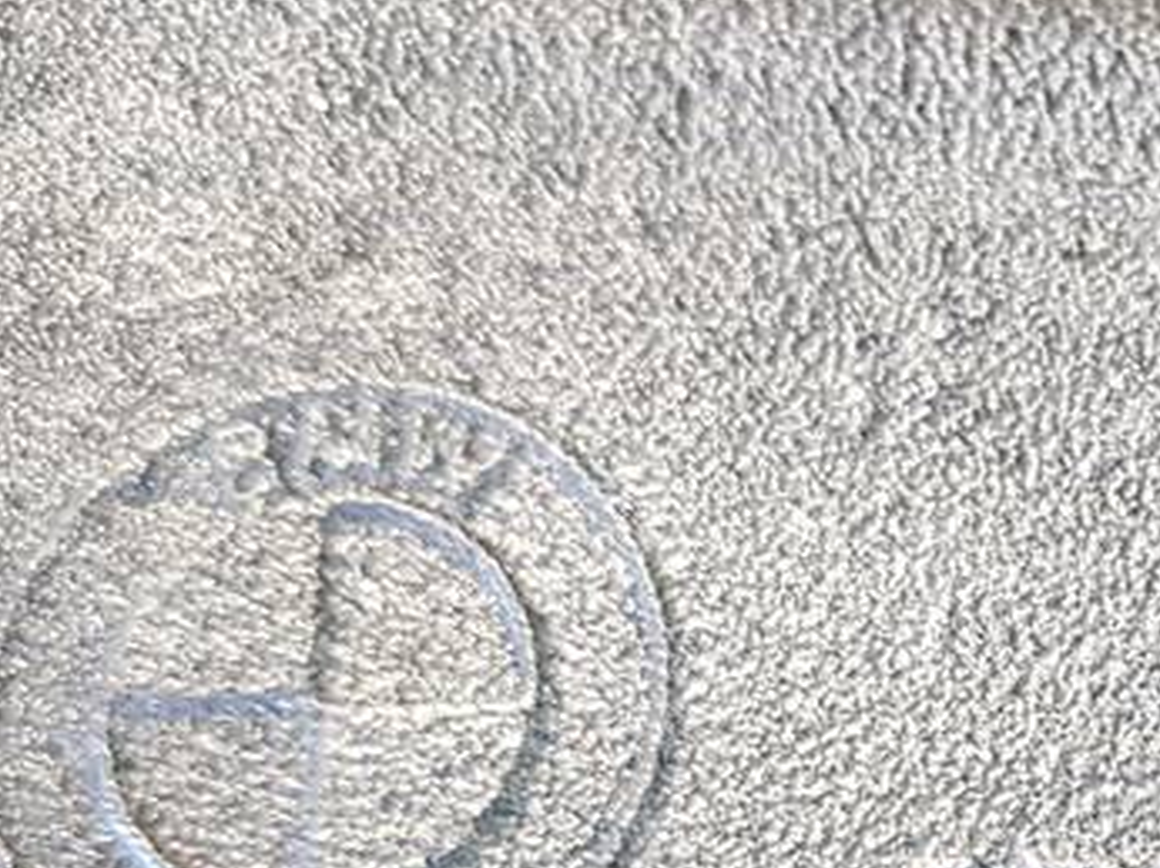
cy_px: 1106
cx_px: 1499
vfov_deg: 17.9
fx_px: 2579
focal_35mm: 77
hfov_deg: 22.7
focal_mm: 4.2
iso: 100
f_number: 1.7
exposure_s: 1/50
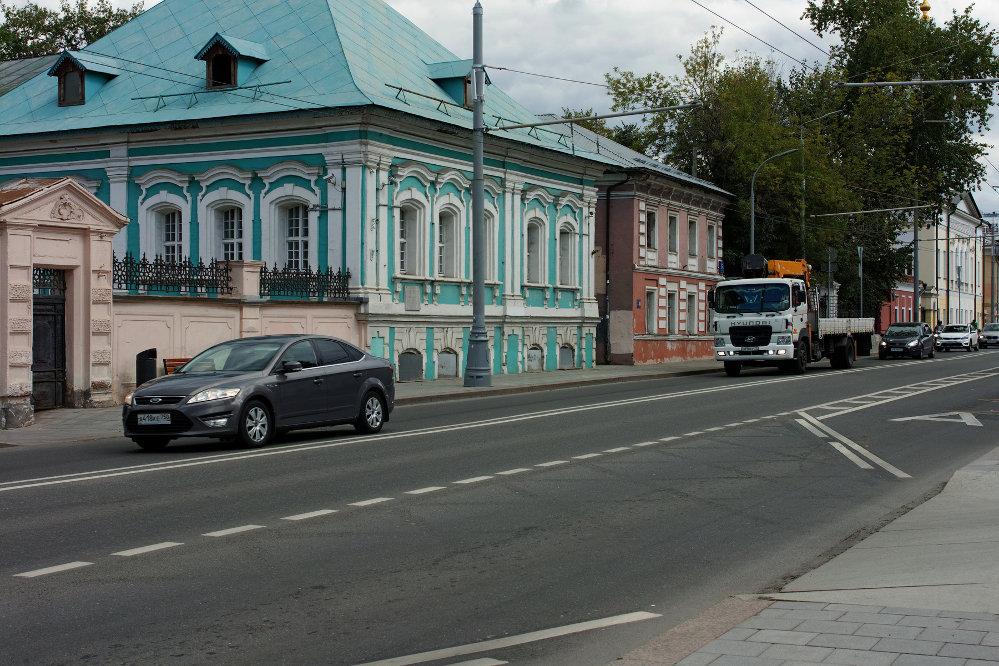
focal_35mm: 52
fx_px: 1457
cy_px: 333
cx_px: 500
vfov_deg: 25.8
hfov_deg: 37.9
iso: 100
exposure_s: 1/320
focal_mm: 35
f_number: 6.3
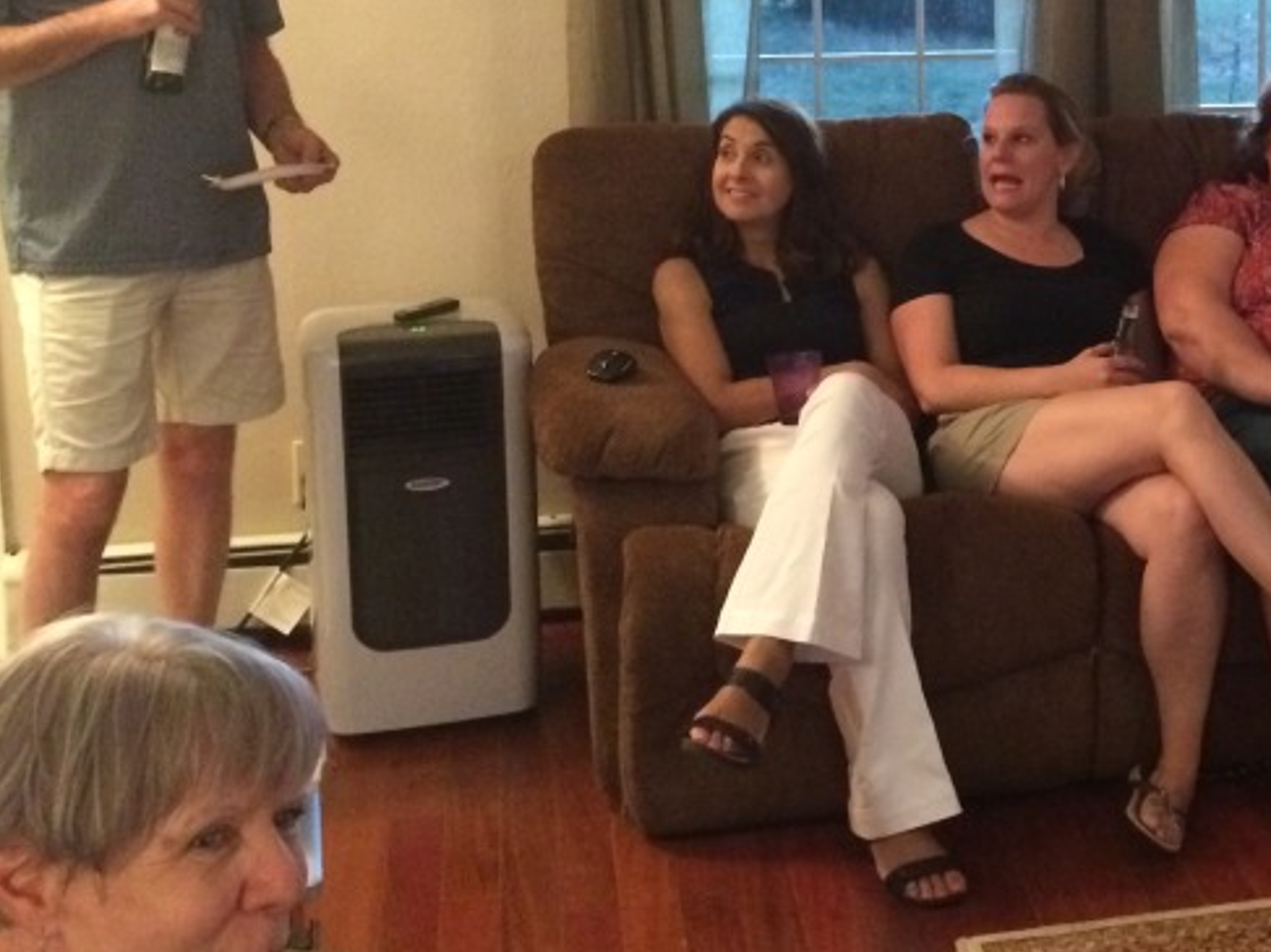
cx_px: 1190
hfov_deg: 30.1
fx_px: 2239
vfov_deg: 23.7
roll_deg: +0.0
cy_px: 222
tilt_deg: -11.6
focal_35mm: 61
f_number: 2.2
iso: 640
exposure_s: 1/15
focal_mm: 4.15
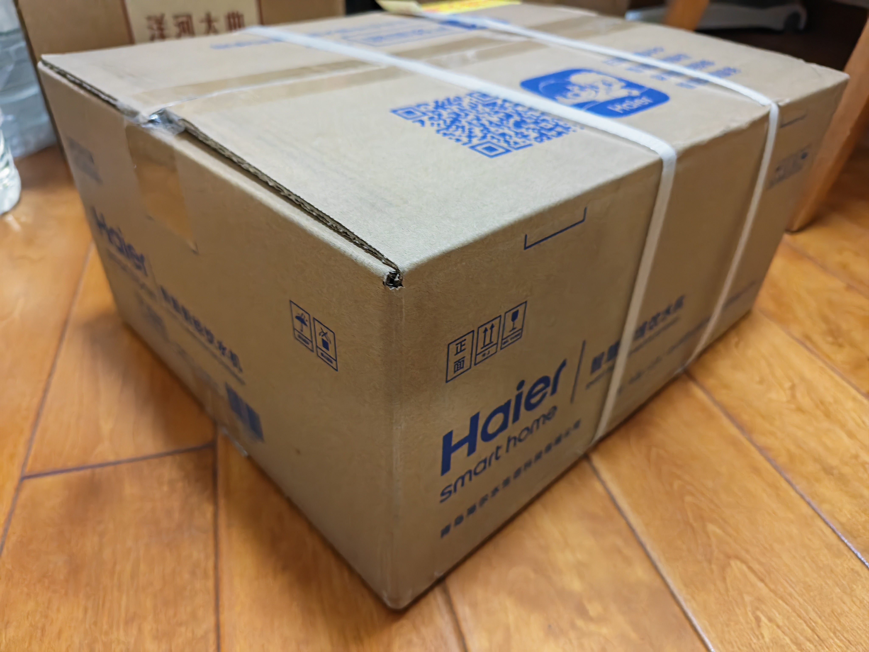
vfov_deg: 56.8
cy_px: 326
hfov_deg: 71.6
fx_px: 602
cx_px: 434
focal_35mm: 24
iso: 5000
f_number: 1.9
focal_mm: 6.12
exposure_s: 1/33
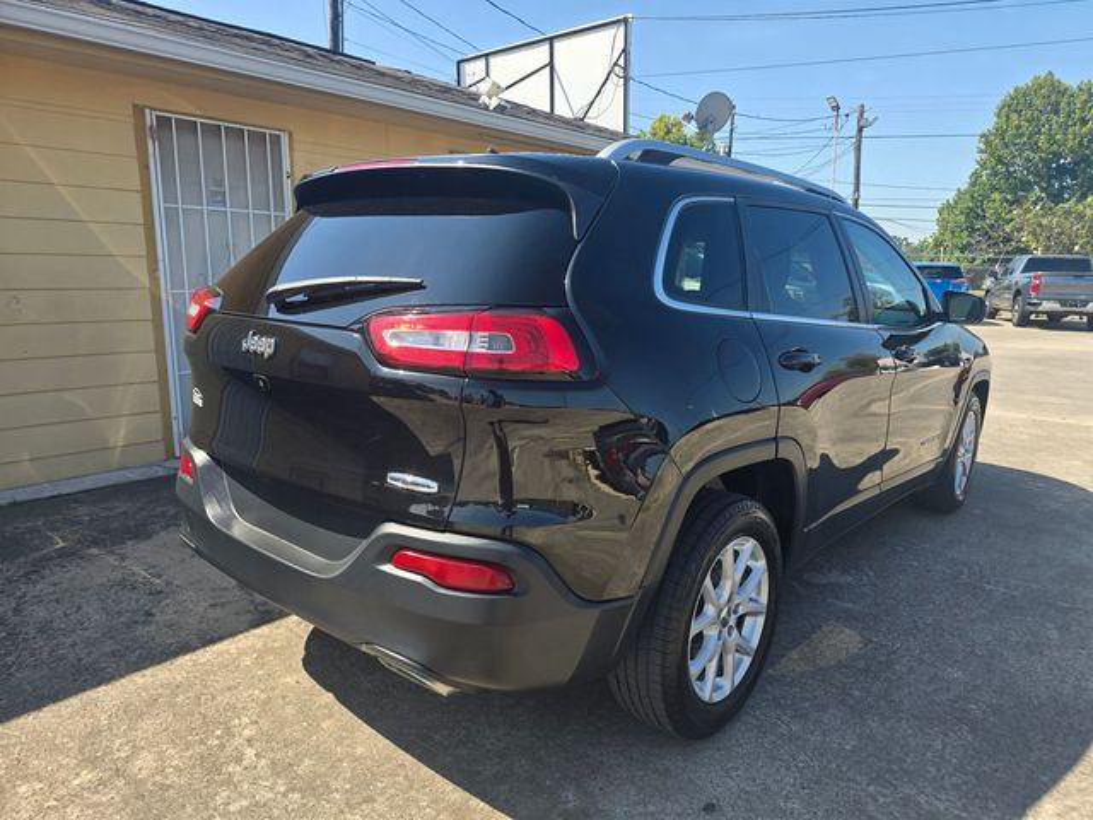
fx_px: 726
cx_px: 546
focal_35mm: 23
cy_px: 410
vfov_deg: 58.9
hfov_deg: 73.9
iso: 12
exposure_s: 1/371
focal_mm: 6.3
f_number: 1.7
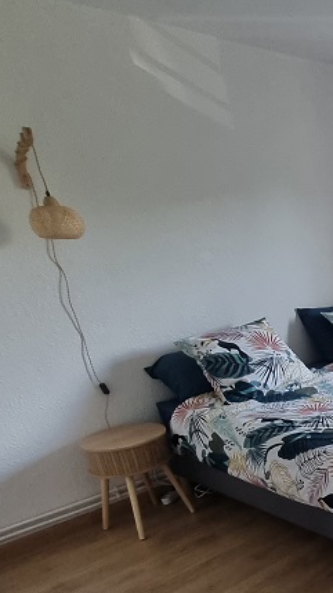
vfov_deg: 56.4
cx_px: 518
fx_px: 519
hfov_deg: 25.3
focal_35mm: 33
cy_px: 448
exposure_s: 1/60
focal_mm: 2.2
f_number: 2.2
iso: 125
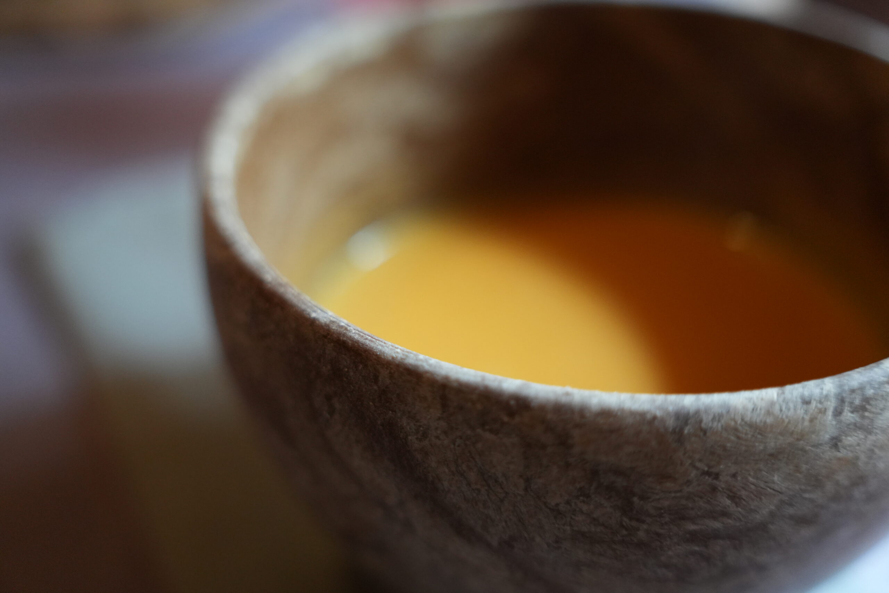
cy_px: 296
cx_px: 444
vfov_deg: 34.5
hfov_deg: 49.9
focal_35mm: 39
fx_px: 956
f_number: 2.8
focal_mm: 25.8
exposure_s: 1/60
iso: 1250
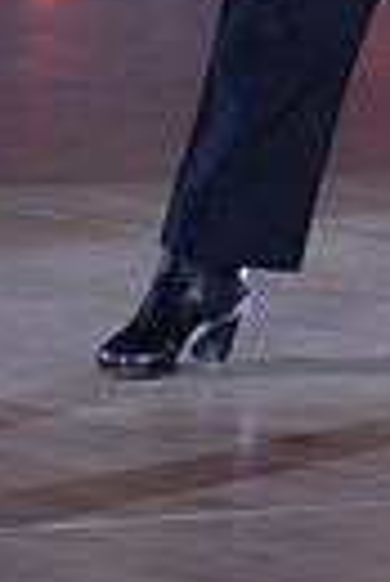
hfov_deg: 1.6
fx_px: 14407
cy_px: -416
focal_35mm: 889
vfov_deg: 2.3
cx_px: 415
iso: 2000
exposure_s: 1/250
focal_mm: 200
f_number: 5.6
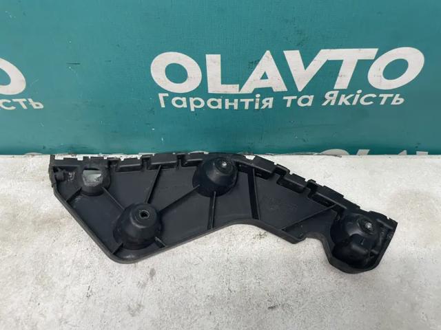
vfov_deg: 53.1
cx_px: 220
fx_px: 331
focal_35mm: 26
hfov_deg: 67.3
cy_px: 165
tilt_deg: -55.0
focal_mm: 4.2
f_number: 1.6
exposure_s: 1/50
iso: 64
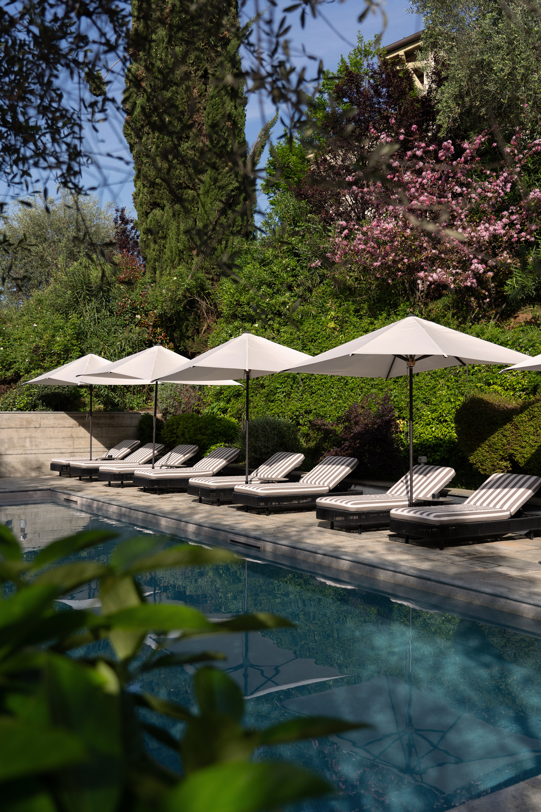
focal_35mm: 33
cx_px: 270
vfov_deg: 57.2
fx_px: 744
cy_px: 406
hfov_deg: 40.0
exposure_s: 1/640
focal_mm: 33
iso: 50
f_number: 4
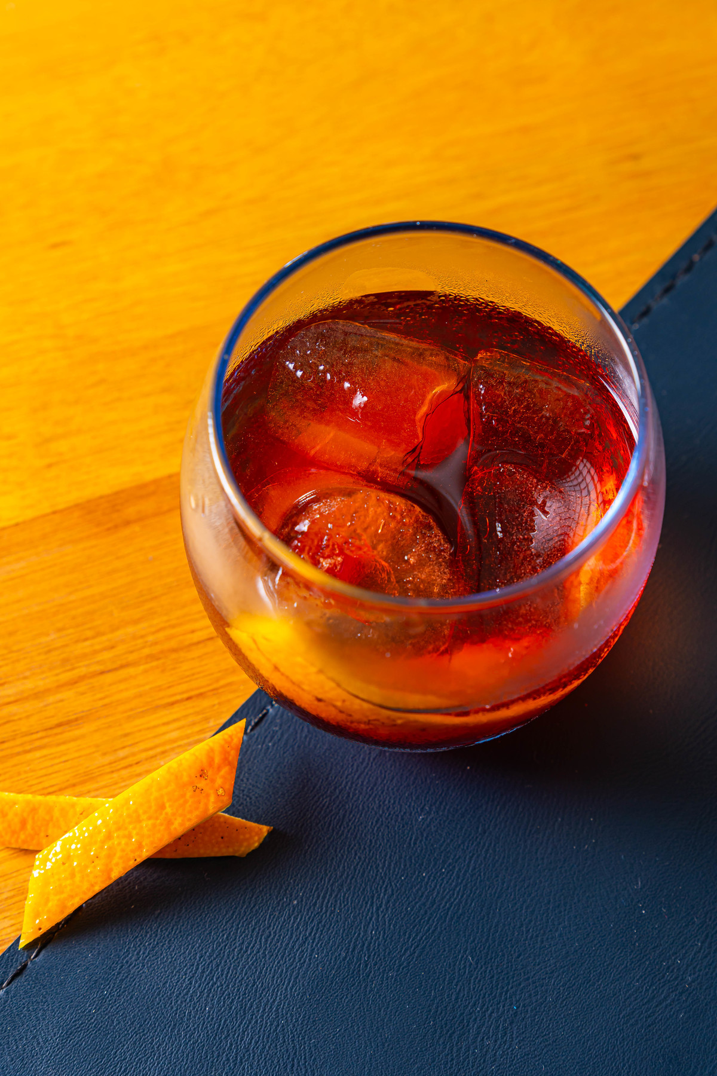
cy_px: 538
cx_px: 358
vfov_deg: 30.5
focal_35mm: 66
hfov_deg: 20.6
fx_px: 1972
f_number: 5
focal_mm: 44
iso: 100
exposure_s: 1/100
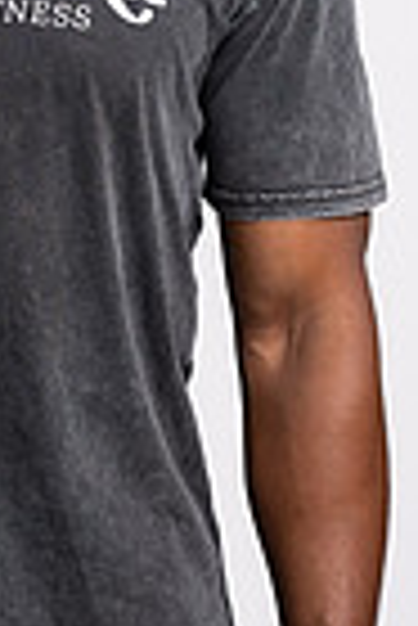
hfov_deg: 5.0
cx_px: -108
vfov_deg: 7.5
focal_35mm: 275
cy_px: 113
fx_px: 4777
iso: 200
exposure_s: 1/160
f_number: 4
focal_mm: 85
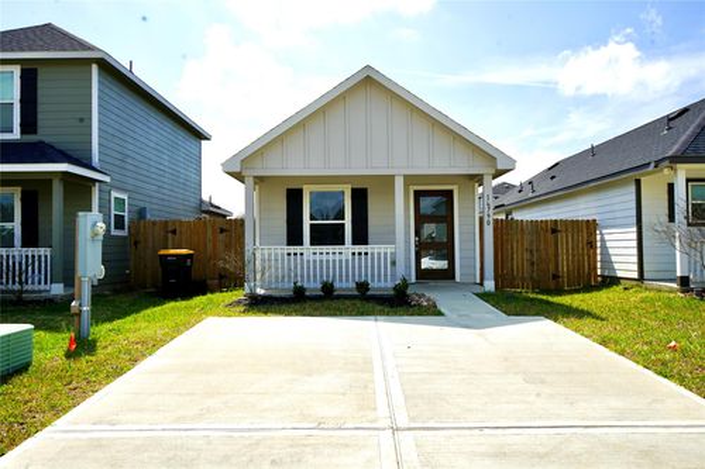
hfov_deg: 65.5
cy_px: 234
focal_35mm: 28
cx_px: 352
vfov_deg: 46.4
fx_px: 548
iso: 100
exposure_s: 1/250
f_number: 11
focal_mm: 28
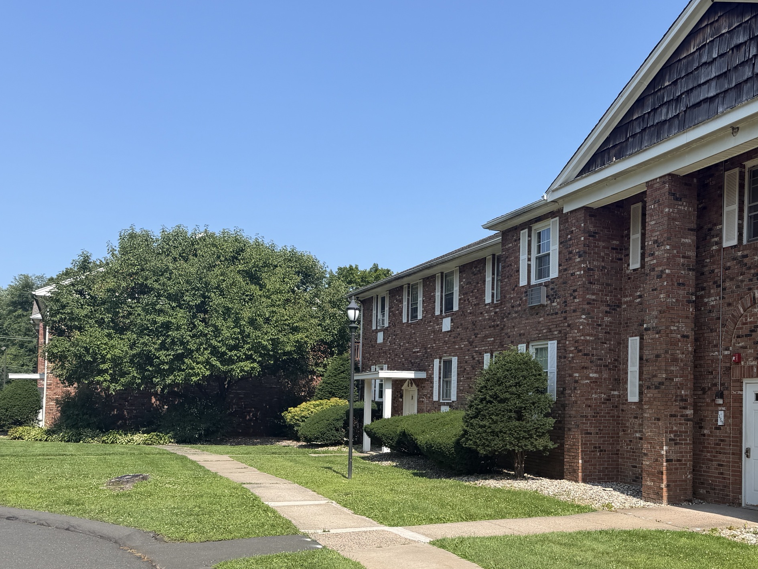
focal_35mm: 39
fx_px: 854
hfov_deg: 46.2
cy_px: 378
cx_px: 568
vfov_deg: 36.5
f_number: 1.78
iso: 80
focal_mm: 6.76
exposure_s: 1/3425
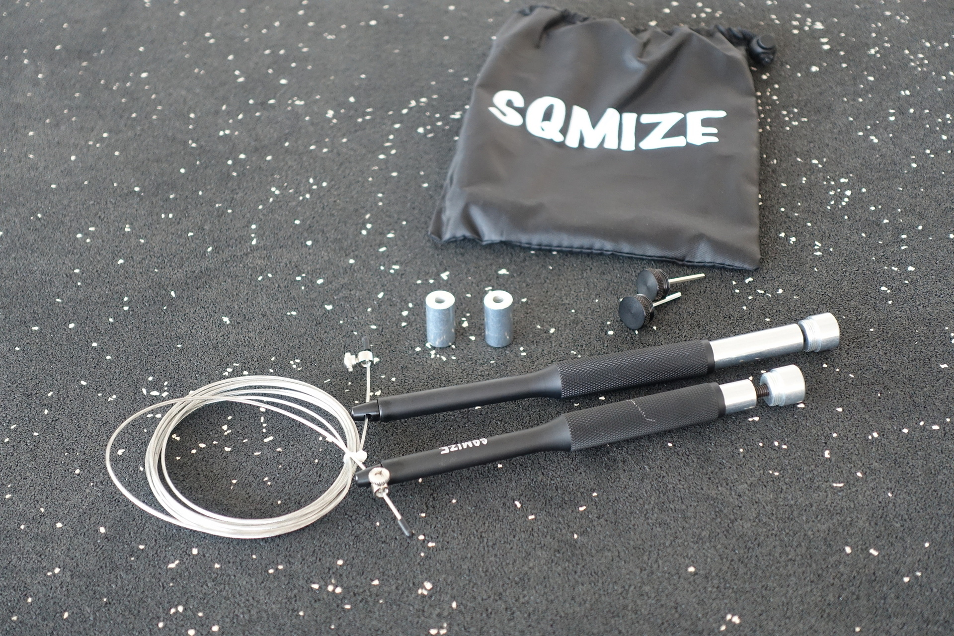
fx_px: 1669
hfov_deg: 31.9
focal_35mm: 63
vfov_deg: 21.6
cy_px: 318
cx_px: 477
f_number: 2.8
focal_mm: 22.95
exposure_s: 1/40
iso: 800
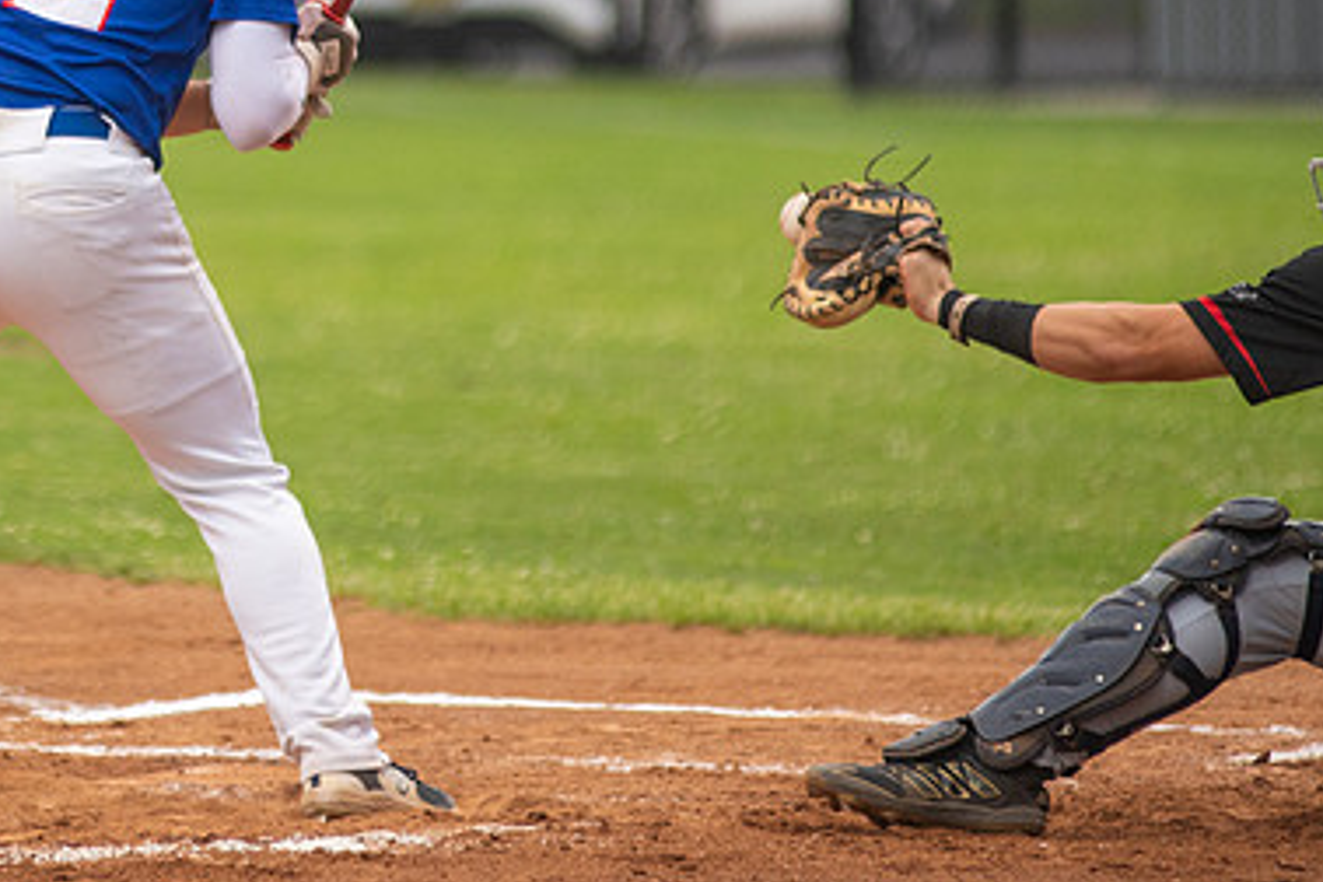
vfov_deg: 2.7
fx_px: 19035
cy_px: -107
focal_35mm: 518
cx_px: -39
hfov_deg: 4.0
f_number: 2.8
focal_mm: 200
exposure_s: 1/1000
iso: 500
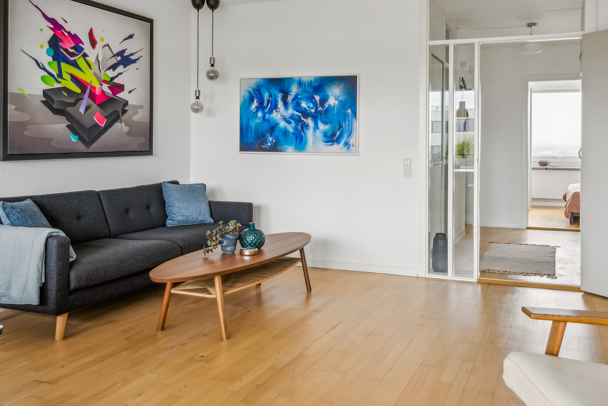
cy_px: 141
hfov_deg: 57.0
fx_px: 557
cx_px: 351
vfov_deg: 39.6
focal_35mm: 33
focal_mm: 24
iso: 400
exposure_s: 1/30
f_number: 8
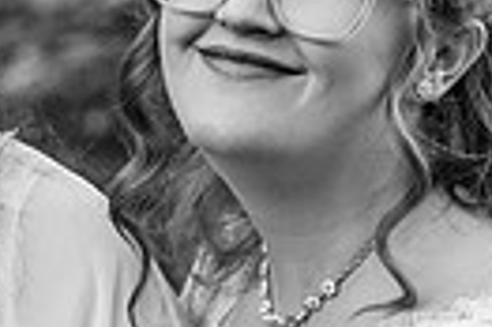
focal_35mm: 311
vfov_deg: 4.4
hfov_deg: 6.6
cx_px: -79
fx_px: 4245
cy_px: 361
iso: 100
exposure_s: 1/200
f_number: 4
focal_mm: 70
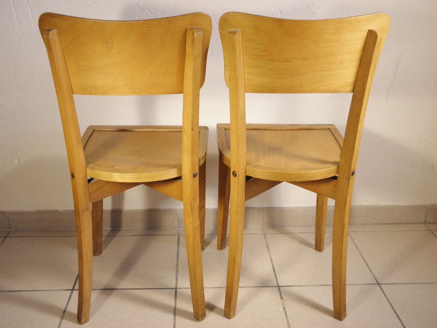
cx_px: 218
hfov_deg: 51.4
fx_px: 454
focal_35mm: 36
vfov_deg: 39.7
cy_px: 164
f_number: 3.7
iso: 160
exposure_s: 1/40
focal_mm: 6.4
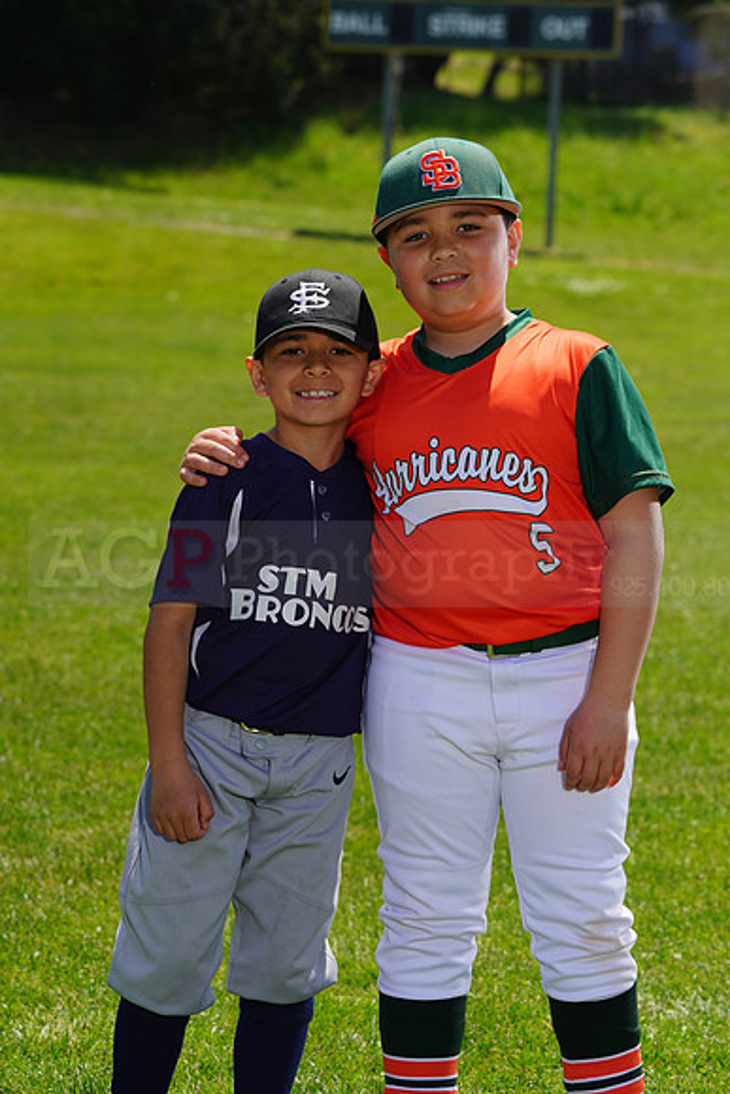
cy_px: 547
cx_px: 365
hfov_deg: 9.4
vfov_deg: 14.1
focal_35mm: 146
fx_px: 4438
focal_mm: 146
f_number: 9
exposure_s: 1/250
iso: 100
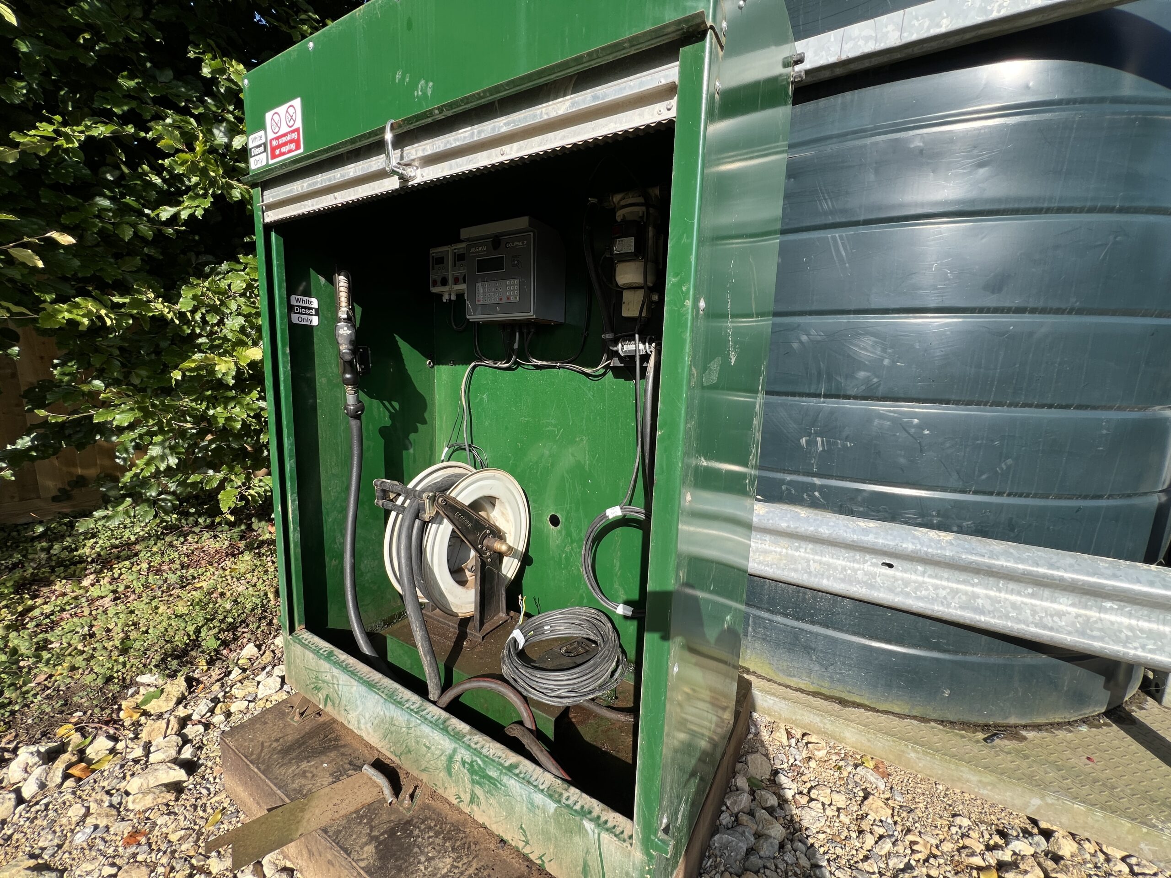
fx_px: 440
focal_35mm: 13
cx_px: 586
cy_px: 439
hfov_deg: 106.2
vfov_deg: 89.9
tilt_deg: -10.4
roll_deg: -2.6
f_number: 1.8
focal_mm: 1.57
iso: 32
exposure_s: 1/536
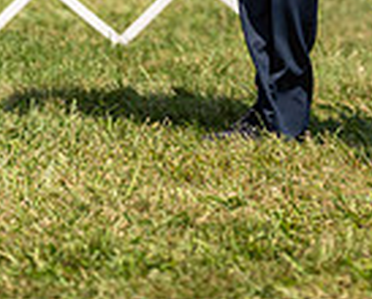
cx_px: 501
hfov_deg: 2.8
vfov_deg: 2.3
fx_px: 7486
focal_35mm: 679
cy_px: -310
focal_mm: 147
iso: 200
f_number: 2.8
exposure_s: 1/3200
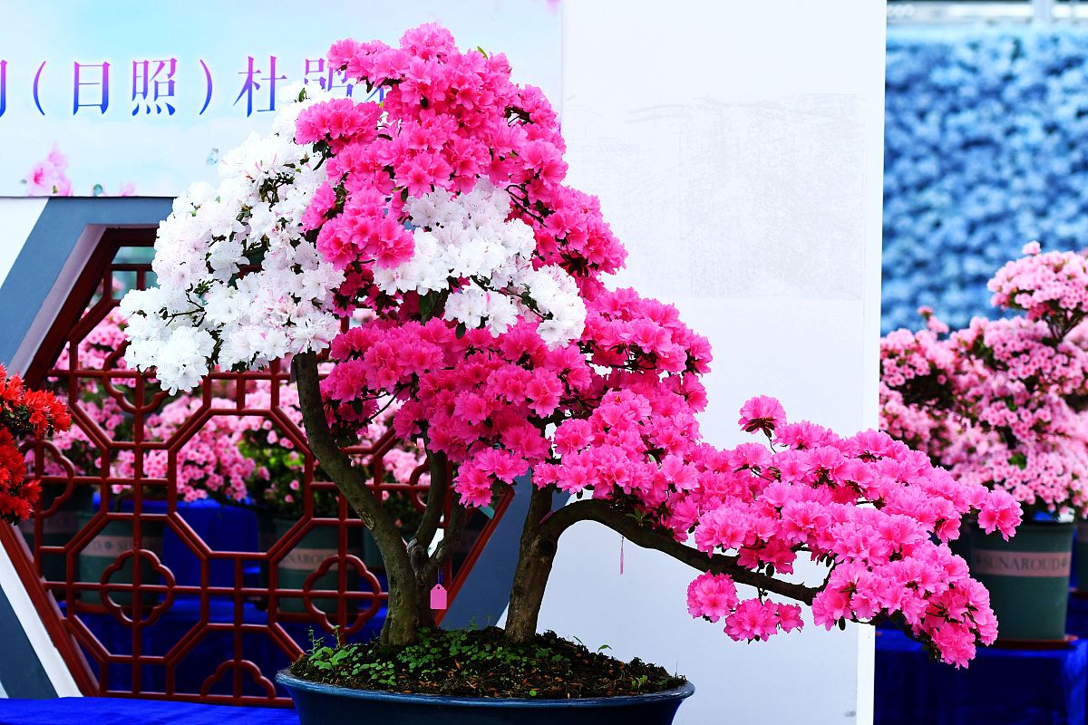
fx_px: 3173
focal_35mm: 105
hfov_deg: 19.5
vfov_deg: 13.0
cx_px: 544
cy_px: 362
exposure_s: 1/1000
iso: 1250
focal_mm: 70
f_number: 4
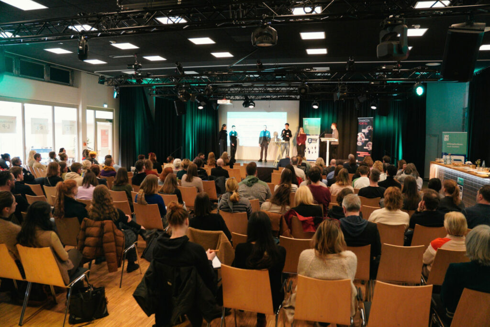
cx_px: 245
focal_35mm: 26
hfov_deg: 70.4
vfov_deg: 50.4
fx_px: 347
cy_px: 164
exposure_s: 1/125
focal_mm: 17
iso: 3200
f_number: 2.8
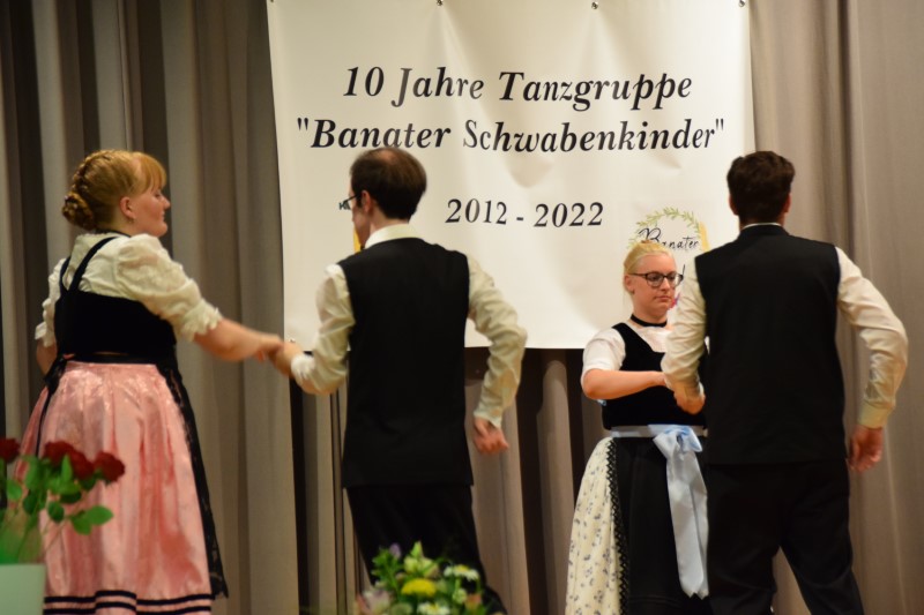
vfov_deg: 8.7
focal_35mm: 158
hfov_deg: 13.0
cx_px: 462
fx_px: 4041
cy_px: 308
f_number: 5.6
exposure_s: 1/60
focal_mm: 105
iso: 1600
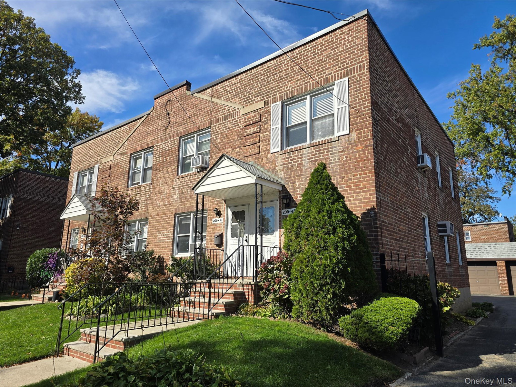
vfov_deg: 58.9
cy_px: 194
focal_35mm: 23
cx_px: 258
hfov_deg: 73.9
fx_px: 343
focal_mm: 6.3
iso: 12
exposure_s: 1/622
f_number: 1.7
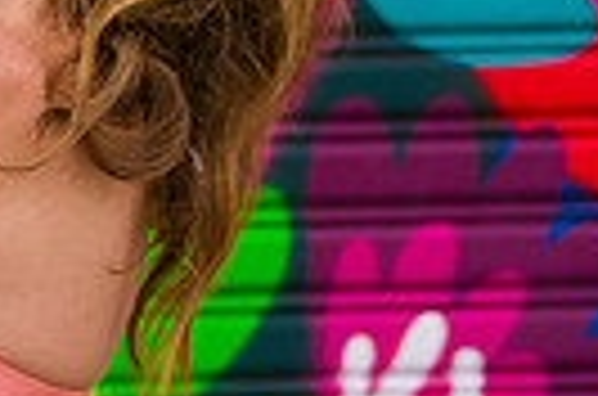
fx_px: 2900
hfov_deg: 11.7
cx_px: 67
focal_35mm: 175
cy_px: -313
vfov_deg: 7.6
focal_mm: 38
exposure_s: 1/3200
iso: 200
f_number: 3.2
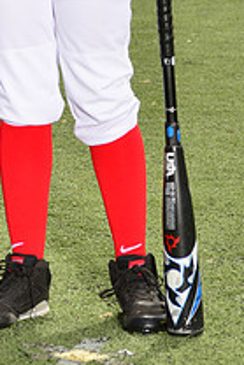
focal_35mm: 265
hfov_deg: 5.2
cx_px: -25
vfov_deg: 7.7
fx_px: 2689
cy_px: -102
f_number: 11
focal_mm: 95
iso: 125
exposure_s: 1/200
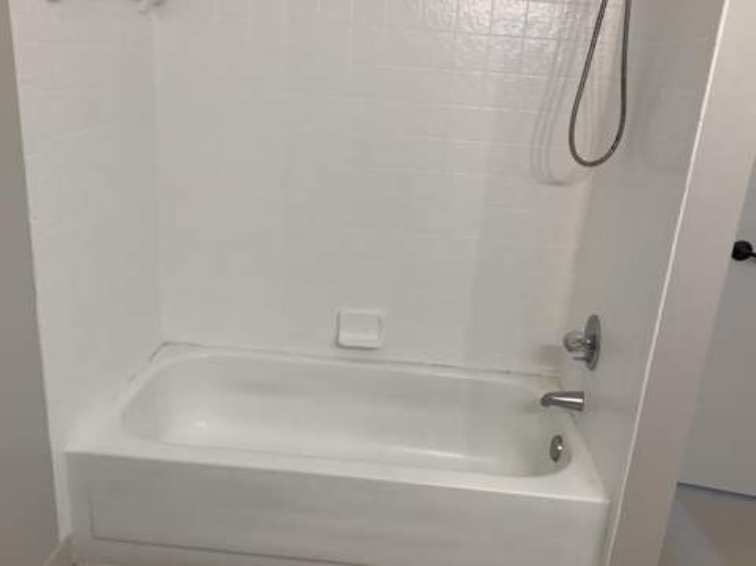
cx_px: 378
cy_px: 283
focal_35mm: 31
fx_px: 676
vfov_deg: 45.4
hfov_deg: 58.4
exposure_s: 1/60
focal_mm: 3.3
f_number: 2.4
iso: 50
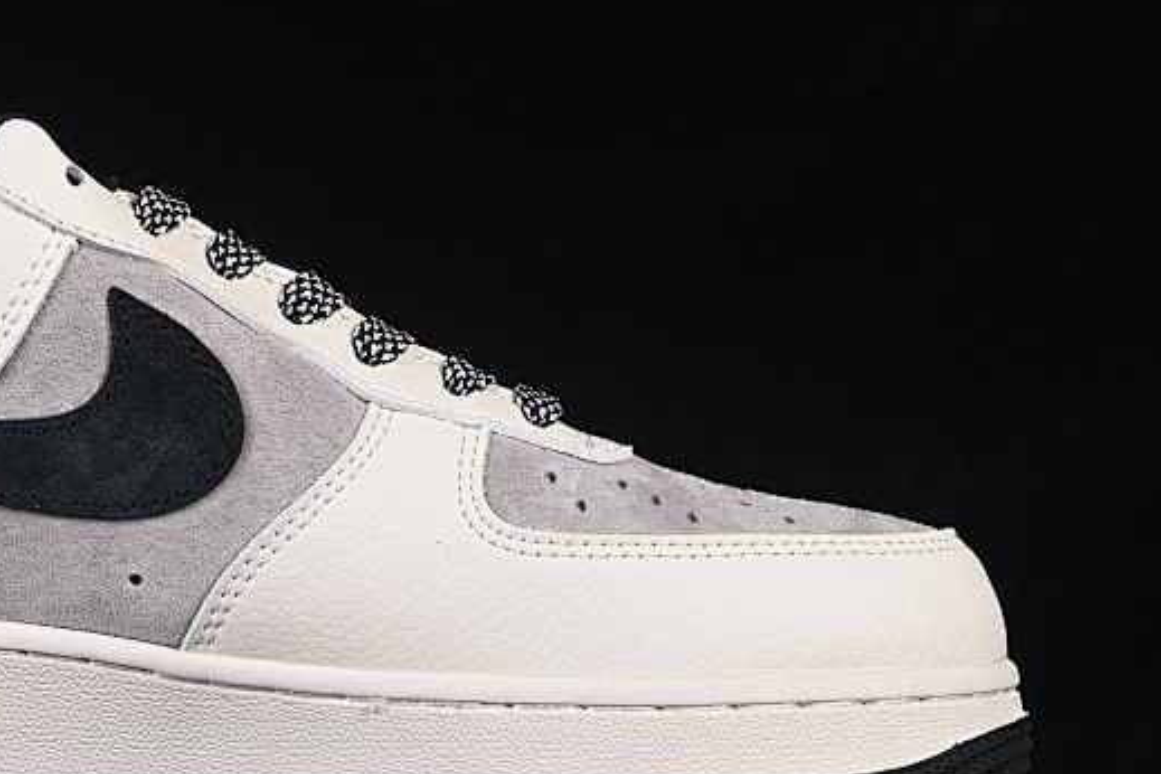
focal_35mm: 156
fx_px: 5031
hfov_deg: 13.1
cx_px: 213
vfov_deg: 8.8
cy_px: 347
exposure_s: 1/80
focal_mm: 50
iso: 160
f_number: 8
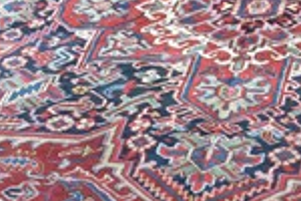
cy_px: 114
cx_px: 345
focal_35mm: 96
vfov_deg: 14.2
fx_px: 803
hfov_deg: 20.1
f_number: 11
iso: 800
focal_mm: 24
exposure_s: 1/500
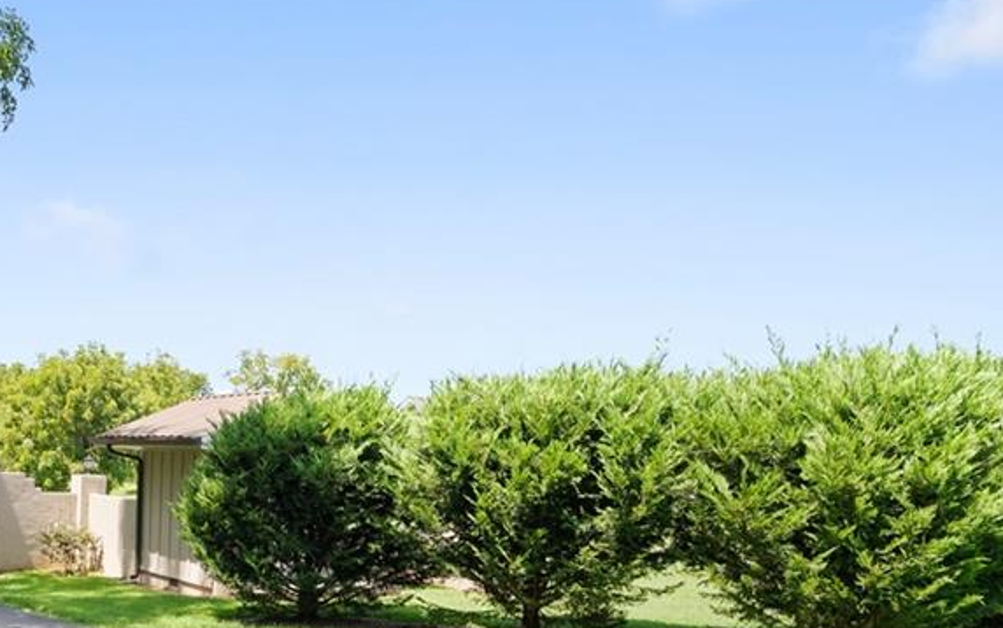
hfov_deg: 53.4
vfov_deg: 38.8
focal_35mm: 32
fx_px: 878
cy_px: 432
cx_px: 133
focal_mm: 17.6
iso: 800
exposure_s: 1/250
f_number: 7.1
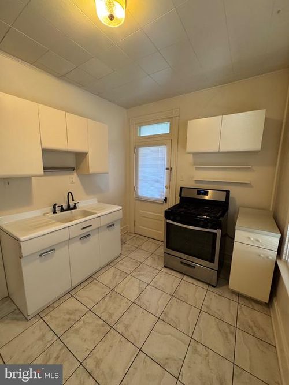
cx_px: 144
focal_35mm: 14
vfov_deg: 102.1
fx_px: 156
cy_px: 192
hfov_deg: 85.7
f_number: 2.2
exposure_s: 1/60
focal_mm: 2.22
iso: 320
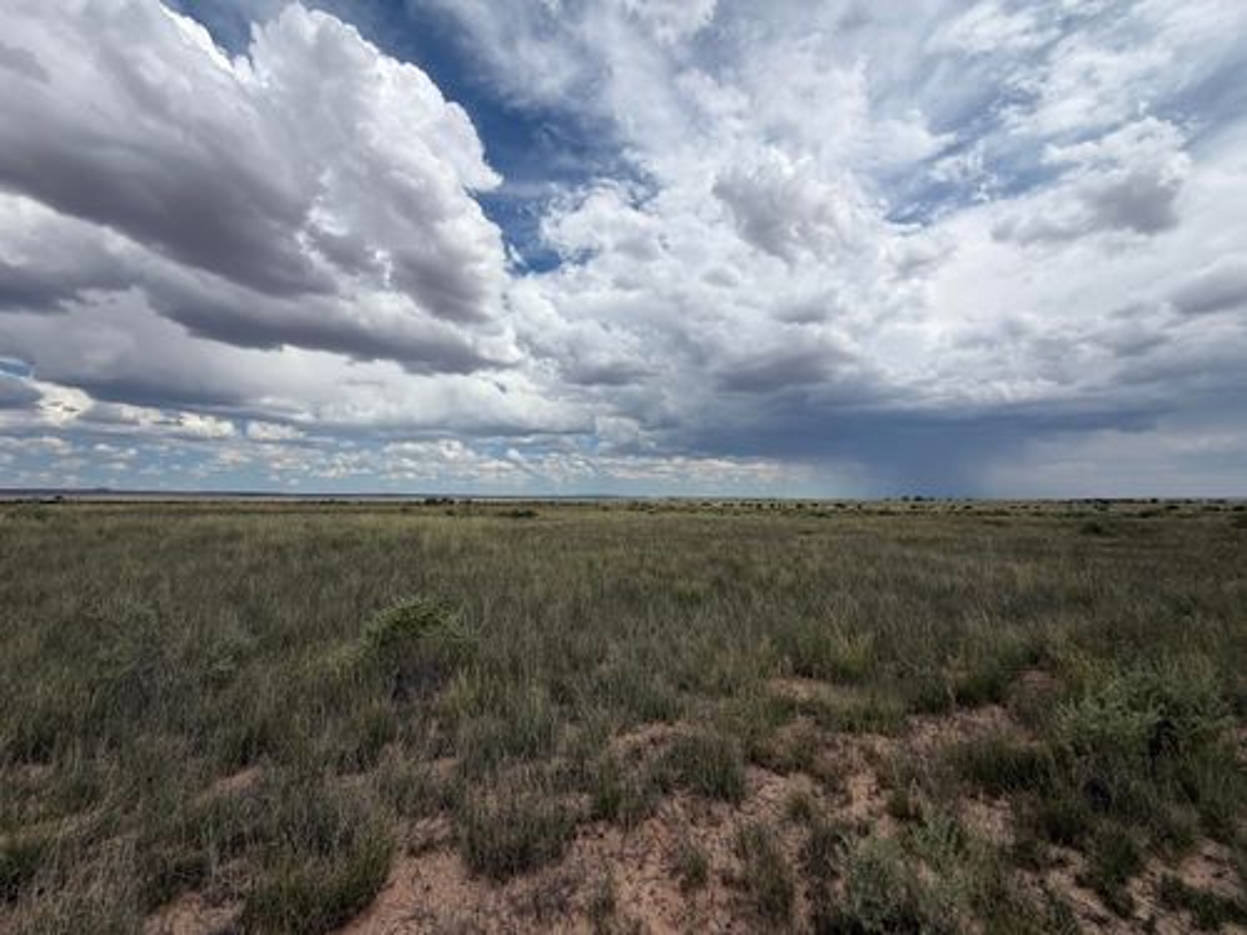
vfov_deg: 85.7
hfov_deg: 102.1
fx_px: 504
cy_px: 468
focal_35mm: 14
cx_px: 624
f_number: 2.2
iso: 25
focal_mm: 2.22
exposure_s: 1/1961
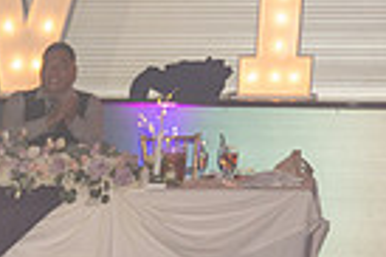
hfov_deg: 10.3
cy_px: 515
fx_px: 1949
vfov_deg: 7.2
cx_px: -420
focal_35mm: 182
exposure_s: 1/200
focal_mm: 43
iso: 1000
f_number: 4
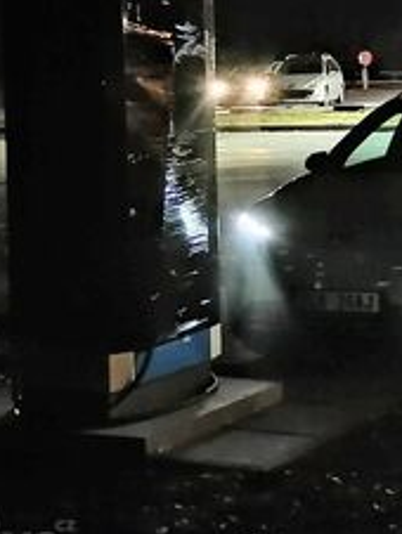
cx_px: 525
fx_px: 1422
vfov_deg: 21.1
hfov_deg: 15.3
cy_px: 116
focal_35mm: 92
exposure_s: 1/1.43
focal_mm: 5.3
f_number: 1.8
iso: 800
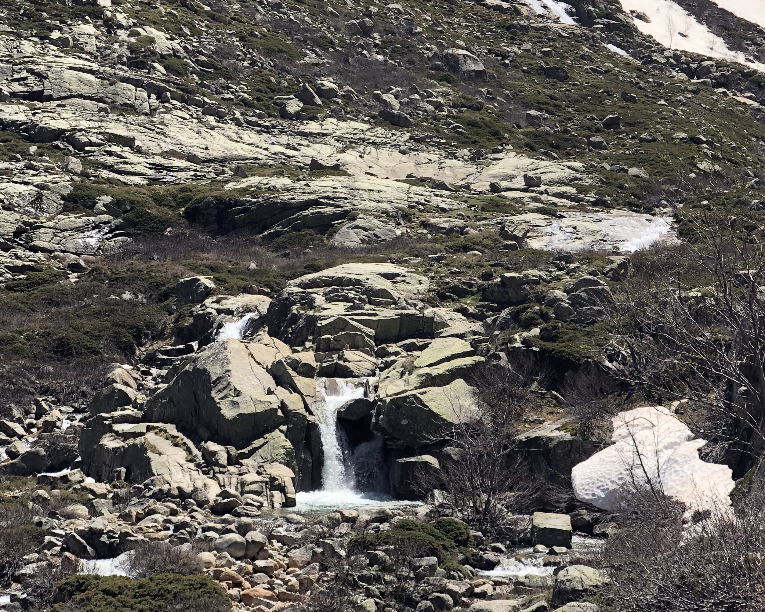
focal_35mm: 81
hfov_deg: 23.5
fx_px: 1834
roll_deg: -0.3
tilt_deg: +10.1
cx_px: 443
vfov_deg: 18.6
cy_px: 59
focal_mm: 6
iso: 16
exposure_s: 1/906
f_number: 2.4
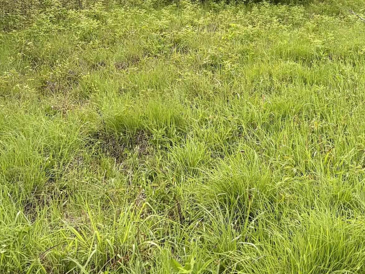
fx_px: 601
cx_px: 339
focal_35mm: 57
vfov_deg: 24.1
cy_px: -20
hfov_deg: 31.9
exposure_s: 1/2012
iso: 64
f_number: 1.6
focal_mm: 5.96
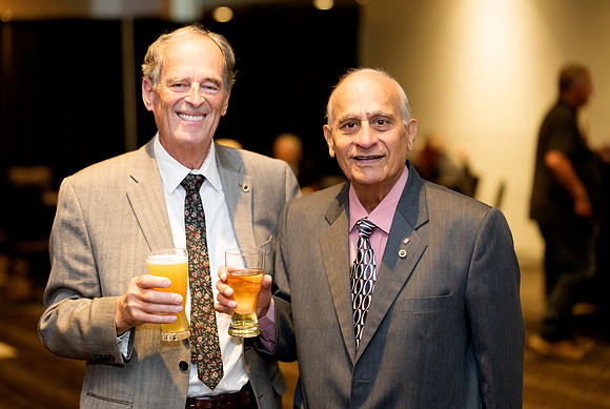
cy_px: 191
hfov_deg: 25.9
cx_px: 283
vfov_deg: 17.5
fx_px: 1326
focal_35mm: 78
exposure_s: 1/125
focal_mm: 73
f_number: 2
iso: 3200
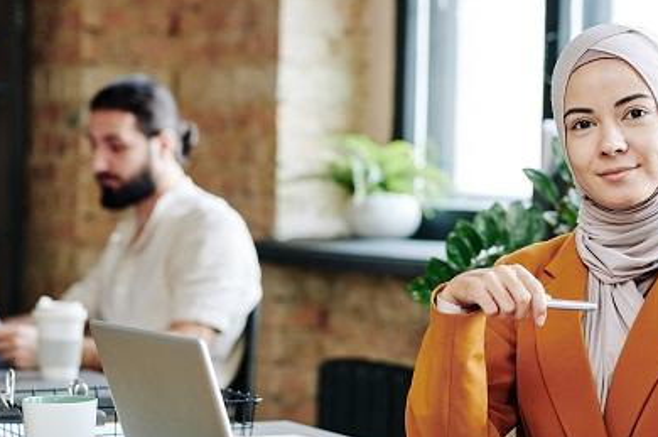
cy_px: 275
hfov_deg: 17.1
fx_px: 2191
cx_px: 391
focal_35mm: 120
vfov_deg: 11.4
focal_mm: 85
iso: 800
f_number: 2.8
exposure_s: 1/160
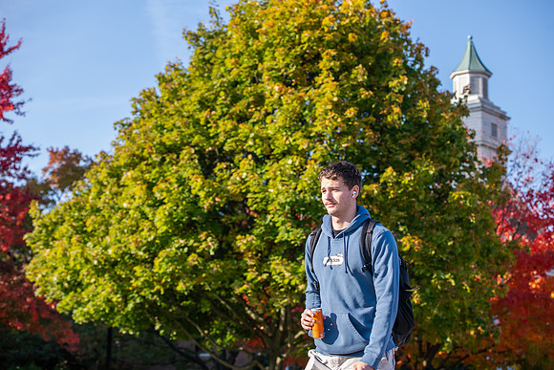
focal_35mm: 70
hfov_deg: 28.8
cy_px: 185
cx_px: 277
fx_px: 1077
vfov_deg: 19.5
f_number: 5
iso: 160
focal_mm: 70
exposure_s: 1/320
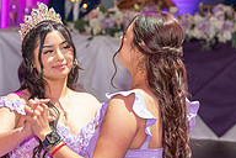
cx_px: 79
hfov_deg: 9.7
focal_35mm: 211
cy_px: 188
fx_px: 1383
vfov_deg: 6.5
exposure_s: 1/125
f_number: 3.5
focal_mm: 70
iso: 1000
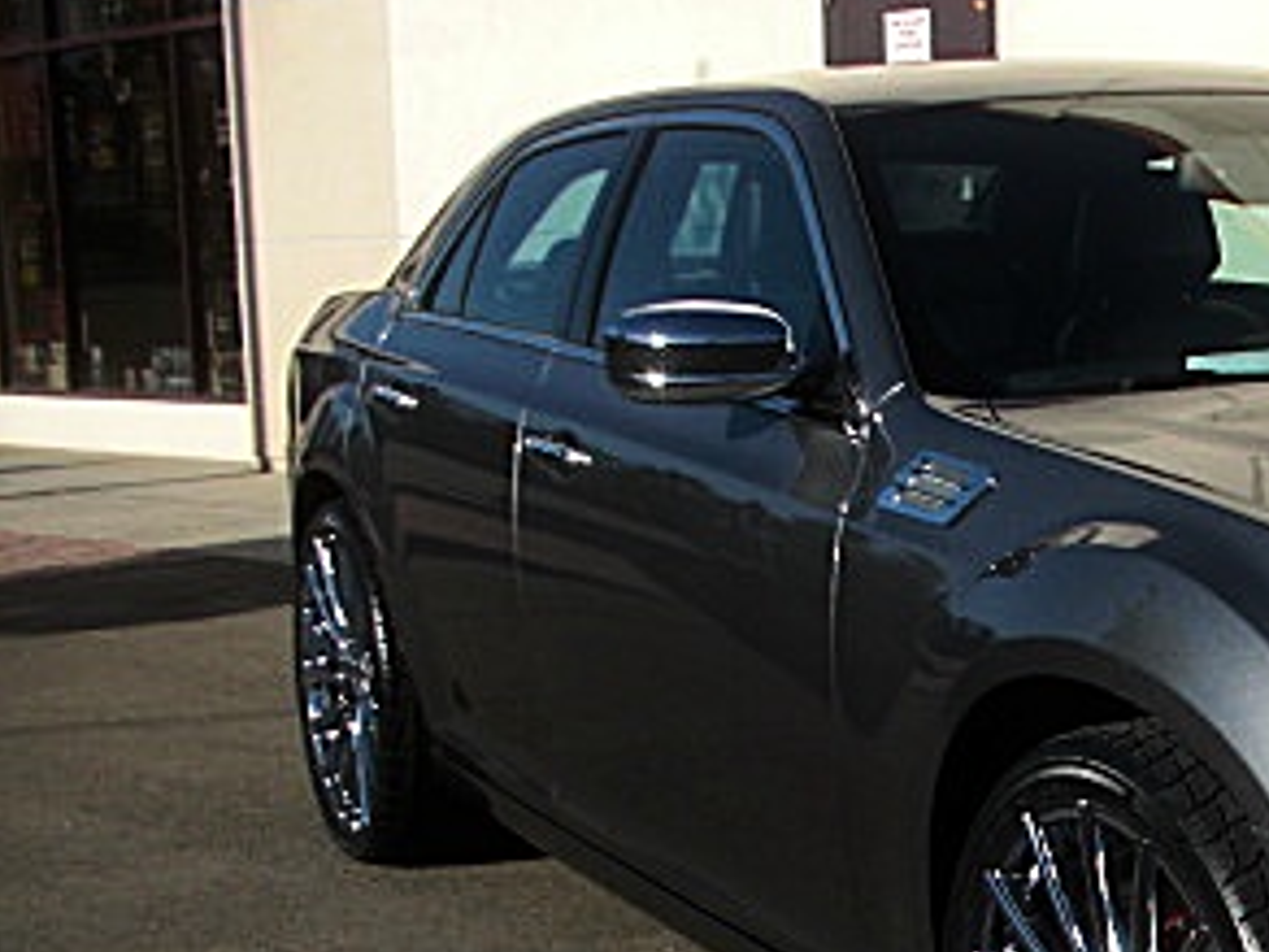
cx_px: 1386
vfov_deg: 18.4
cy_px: 826
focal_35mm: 79
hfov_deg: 23.3
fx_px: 2896
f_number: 2.8
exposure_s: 1/800
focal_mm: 6.3
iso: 50
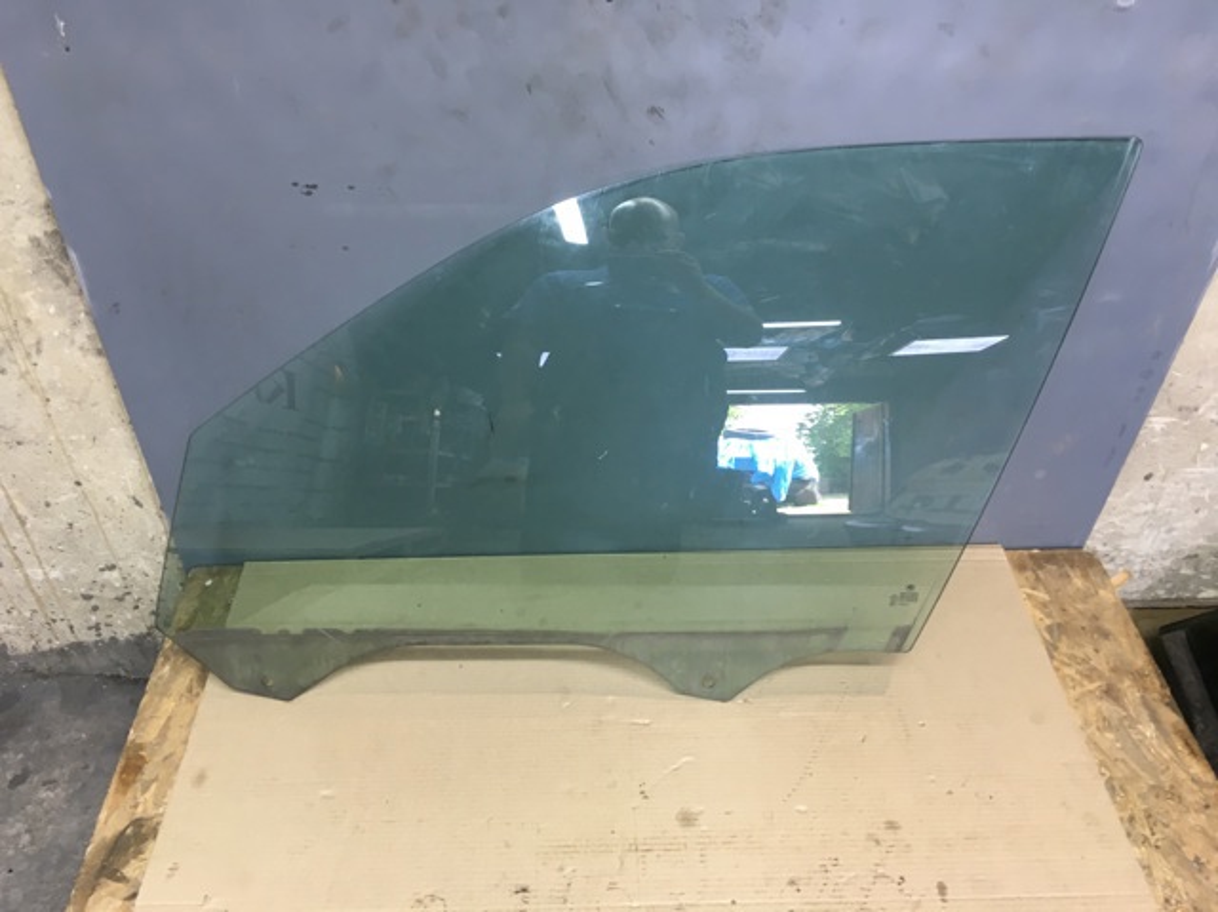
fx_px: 1020
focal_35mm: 29
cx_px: 609
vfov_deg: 48.2
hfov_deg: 61.7
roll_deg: -1.5
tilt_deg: -37.2
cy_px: 456
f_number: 2.2
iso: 64
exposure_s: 1/33
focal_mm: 4.15
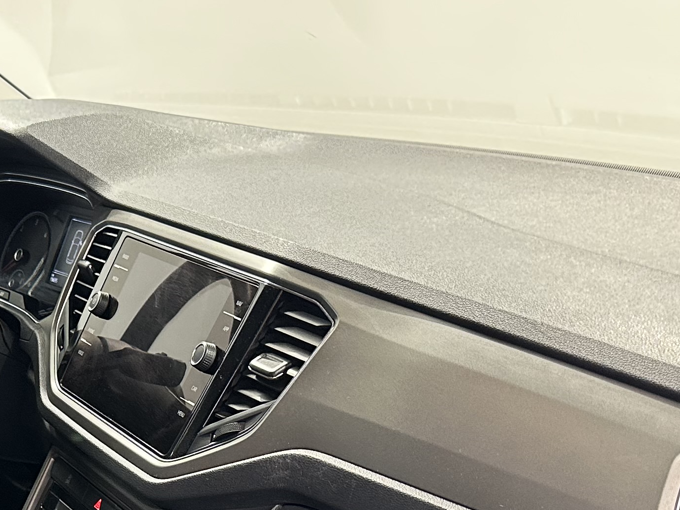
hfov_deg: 26.0
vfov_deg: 19.7
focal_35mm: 70
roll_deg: +0.3
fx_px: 1375
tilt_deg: -24.1
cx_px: -35
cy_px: 618
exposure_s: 1/50
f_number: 1.78
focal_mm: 6.86
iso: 250
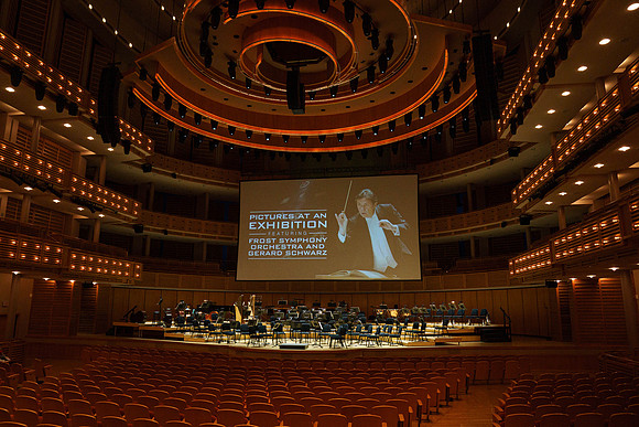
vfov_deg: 52.1
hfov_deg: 72.5
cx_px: 320
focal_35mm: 25
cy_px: 214
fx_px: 436
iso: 2500
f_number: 5.6
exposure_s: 1/200
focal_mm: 24
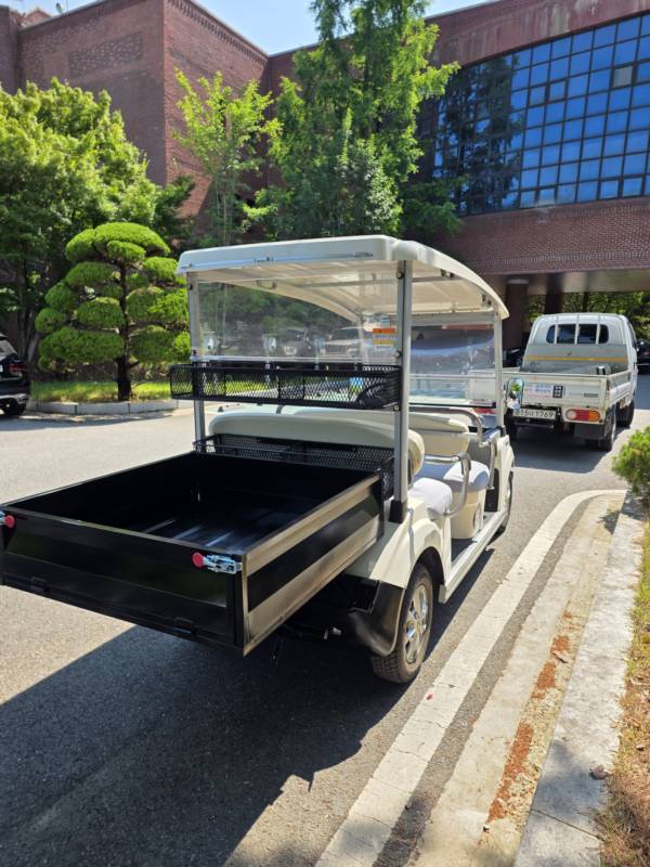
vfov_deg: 73.9
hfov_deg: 58.9
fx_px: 576
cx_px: 325
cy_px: 434
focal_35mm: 23
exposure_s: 1/2790
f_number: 1.7
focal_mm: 6.25
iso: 80
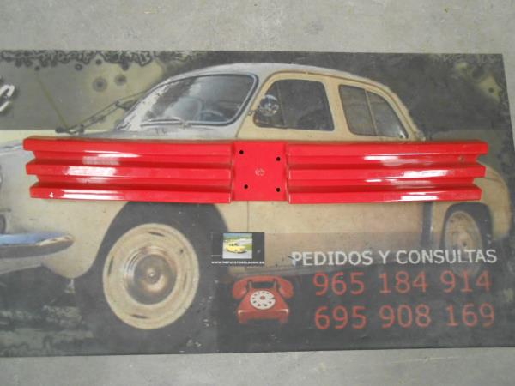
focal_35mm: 26
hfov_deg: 67.3
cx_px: 258
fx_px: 387
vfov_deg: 53.1
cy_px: 193
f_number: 3.5
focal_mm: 4.6
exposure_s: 1/13
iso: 400
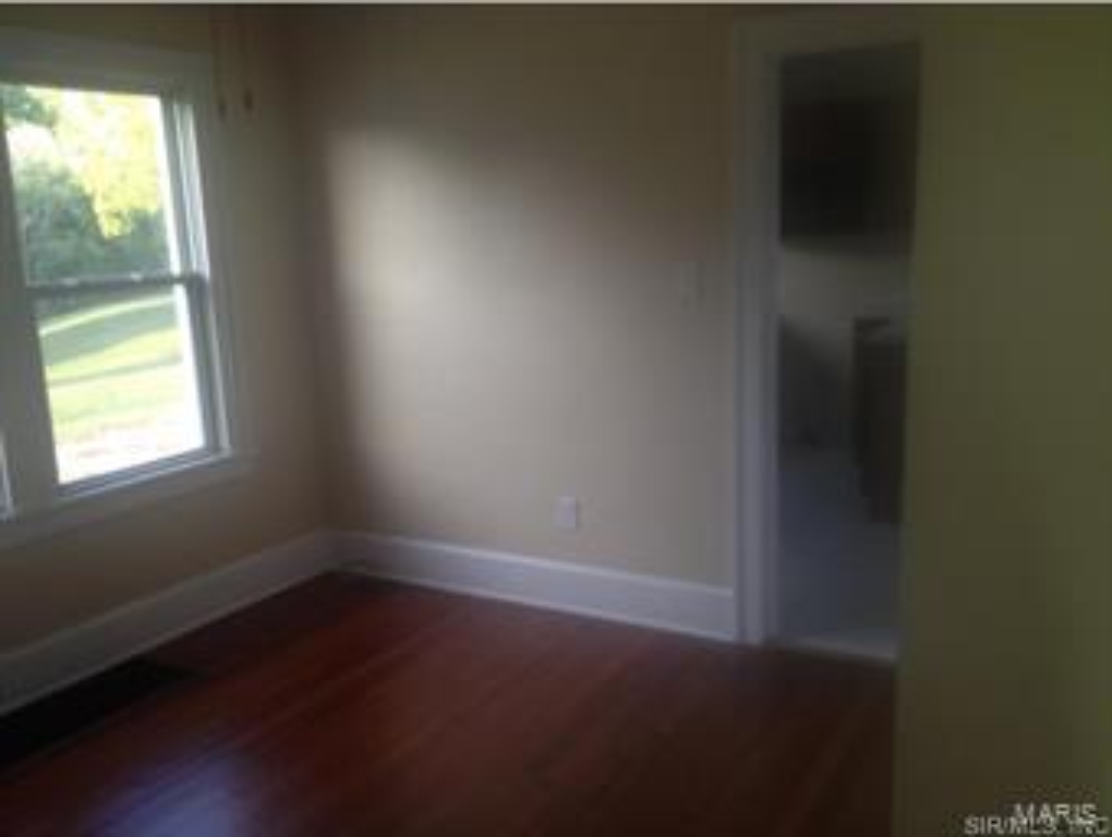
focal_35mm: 35
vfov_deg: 40.8
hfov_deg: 52.6
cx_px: 556
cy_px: 418
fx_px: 1126
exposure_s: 1/31
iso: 50
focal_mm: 4.28
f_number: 2.4
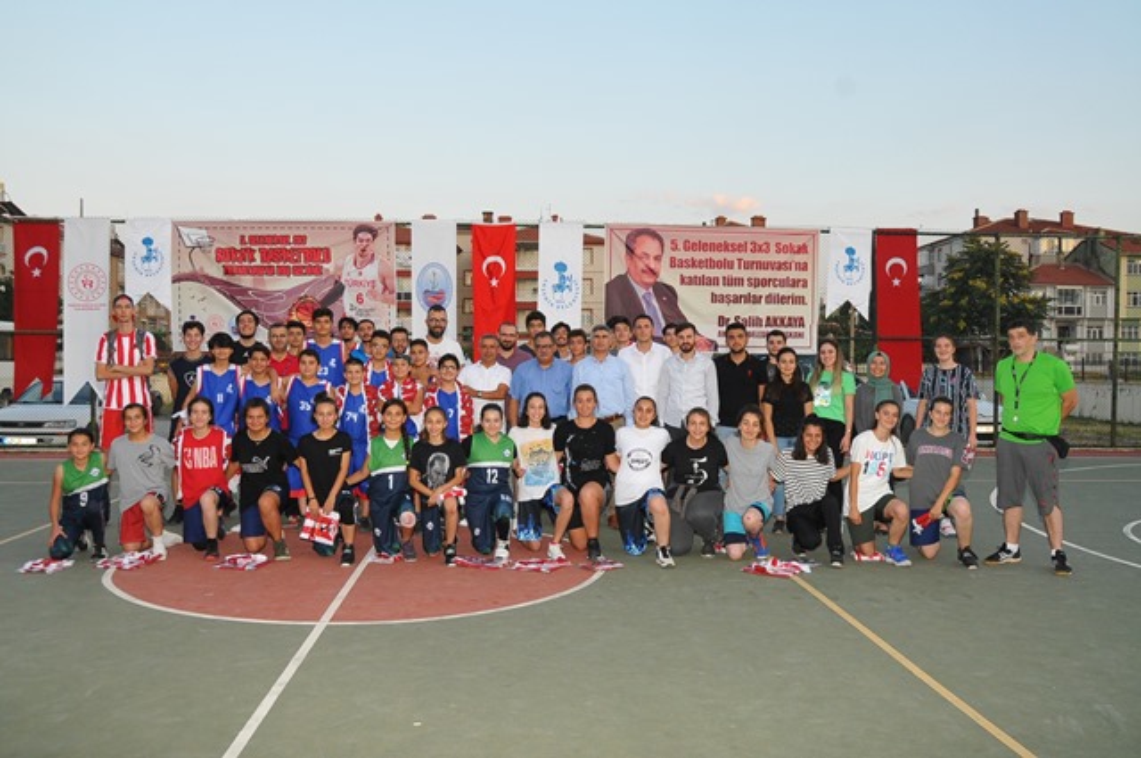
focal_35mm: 30
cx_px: 570
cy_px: 379
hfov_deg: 62.0
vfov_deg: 43.5
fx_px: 950
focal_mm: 20
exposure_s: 1/125
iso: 640
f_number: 6.3
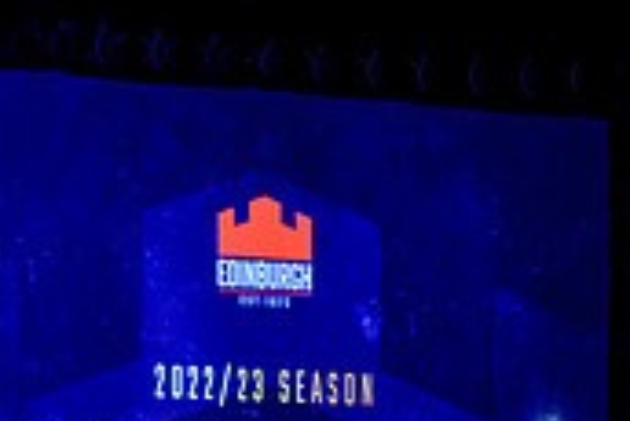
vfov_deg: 2.7
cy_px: 683
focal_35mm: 506
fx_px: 8862
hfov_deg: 4.0
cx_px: -374
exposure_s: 1/250
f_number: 3.2
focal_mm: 150
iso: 2000
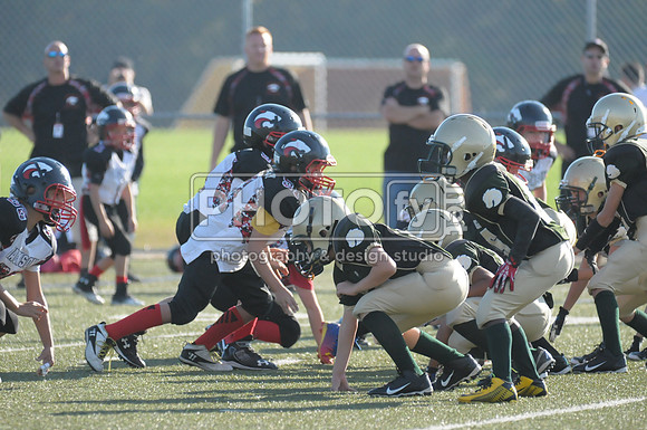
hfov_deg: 5.1
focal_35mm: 405
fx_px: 7269
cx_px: 324
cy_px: 215
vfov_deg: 3.4
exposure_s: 1/4000
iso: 1600
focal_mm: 270
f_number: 4
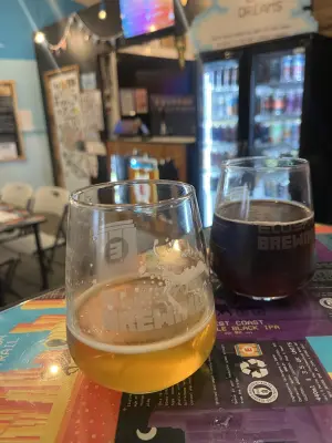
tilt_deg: -18.5
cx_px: 166
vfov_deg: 67.3
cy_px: 222
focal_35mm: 26
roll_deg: +2.6
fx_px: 332
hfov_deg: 53.1
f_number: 1.6
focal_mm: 5.1
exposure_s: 1/50
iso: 250
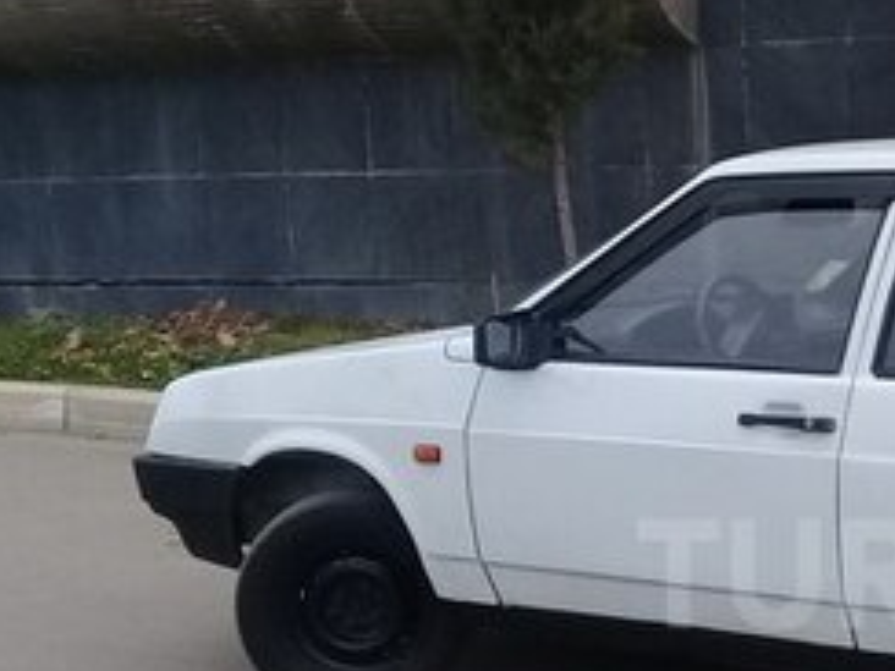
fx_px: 2172
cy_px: 574
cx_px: 1012
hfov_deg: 21.9
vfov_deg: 17.4
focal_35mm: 84
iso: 50
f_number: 2.2
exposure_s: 1/141
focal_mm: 3.3
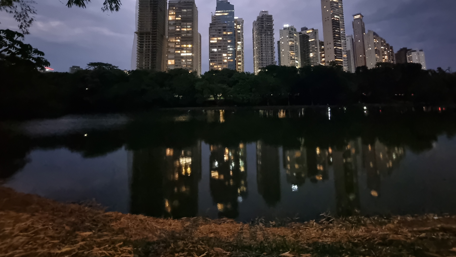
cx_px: 233
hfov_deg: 103.0
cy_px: 80
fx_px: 181
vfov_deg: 68.0
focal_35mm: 15
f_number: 2.2
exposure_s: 1/20
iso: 2500
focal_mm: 2.2
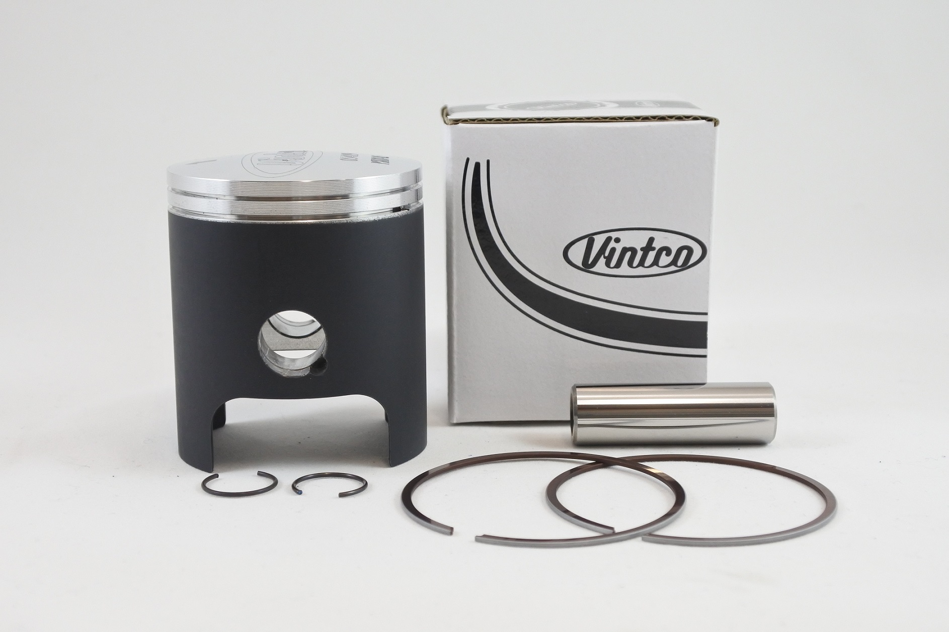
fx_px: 1186
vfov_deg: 29.9
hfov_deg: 43.6
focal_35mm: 45
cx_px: 474
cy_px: 316
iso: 450
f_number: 4.5
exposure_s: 1/125
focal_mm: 16.8
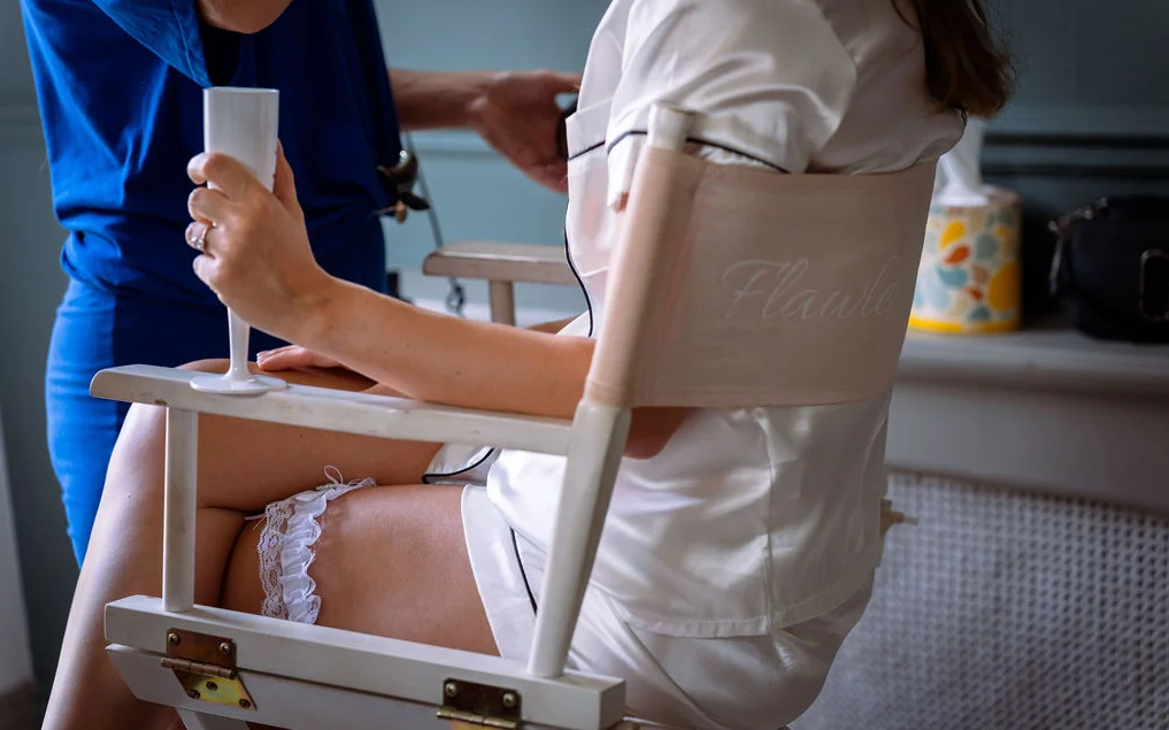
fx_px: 2452
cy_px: 341
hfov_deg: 26.8
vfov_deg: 16.9
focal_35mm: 77
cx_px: 583
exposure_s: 1/200
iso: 640
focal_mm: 75
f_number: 2.8
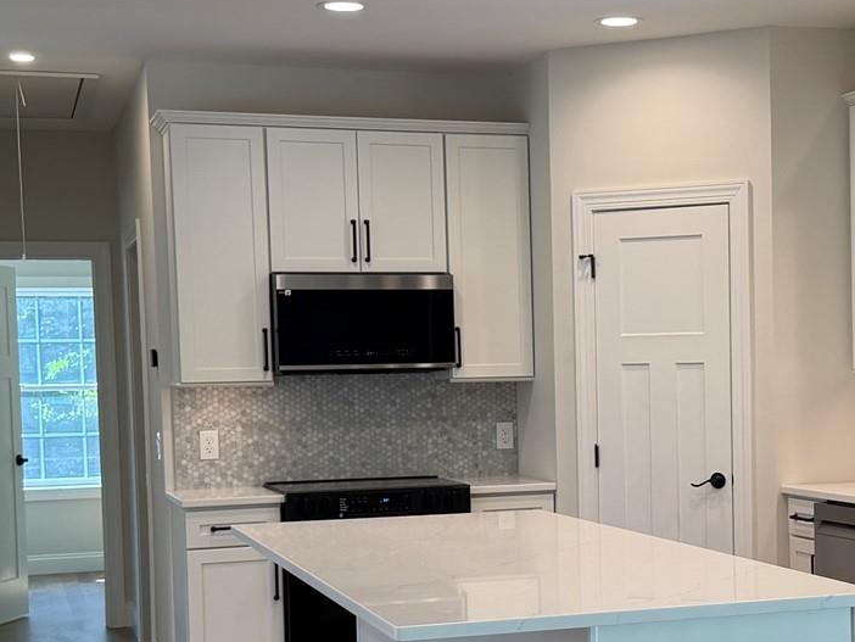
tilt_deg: -3.0
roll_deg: +1.4
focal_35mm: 70
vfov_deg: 20.9
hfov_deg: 27.5
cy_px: 450
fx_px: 1730
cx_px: 622
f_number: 1.78
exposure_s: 1/182
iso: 125
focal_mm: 6.76
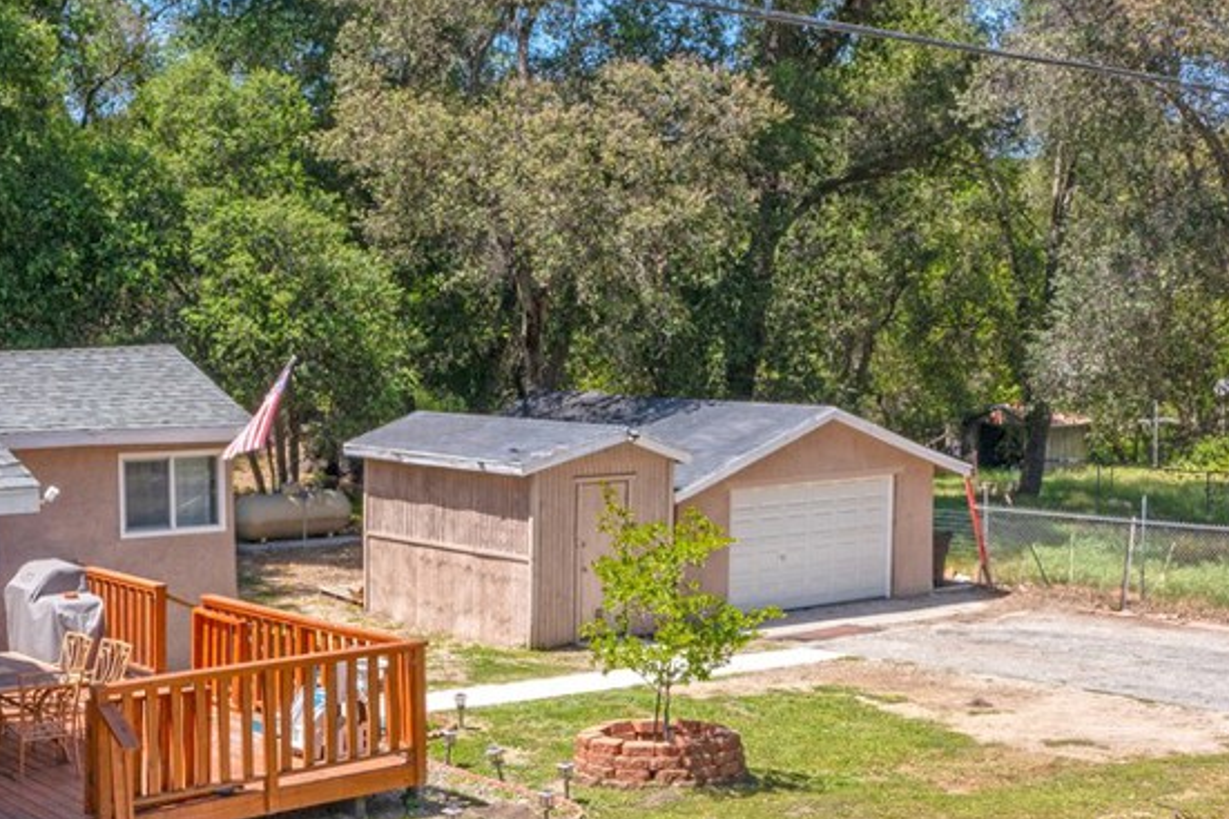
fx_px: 1775
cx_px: 480
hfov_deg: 38.0
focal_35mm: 52
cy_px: 491
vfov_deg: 25.9
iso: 100
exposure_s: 1/400
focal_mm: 10.26
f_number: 5.6
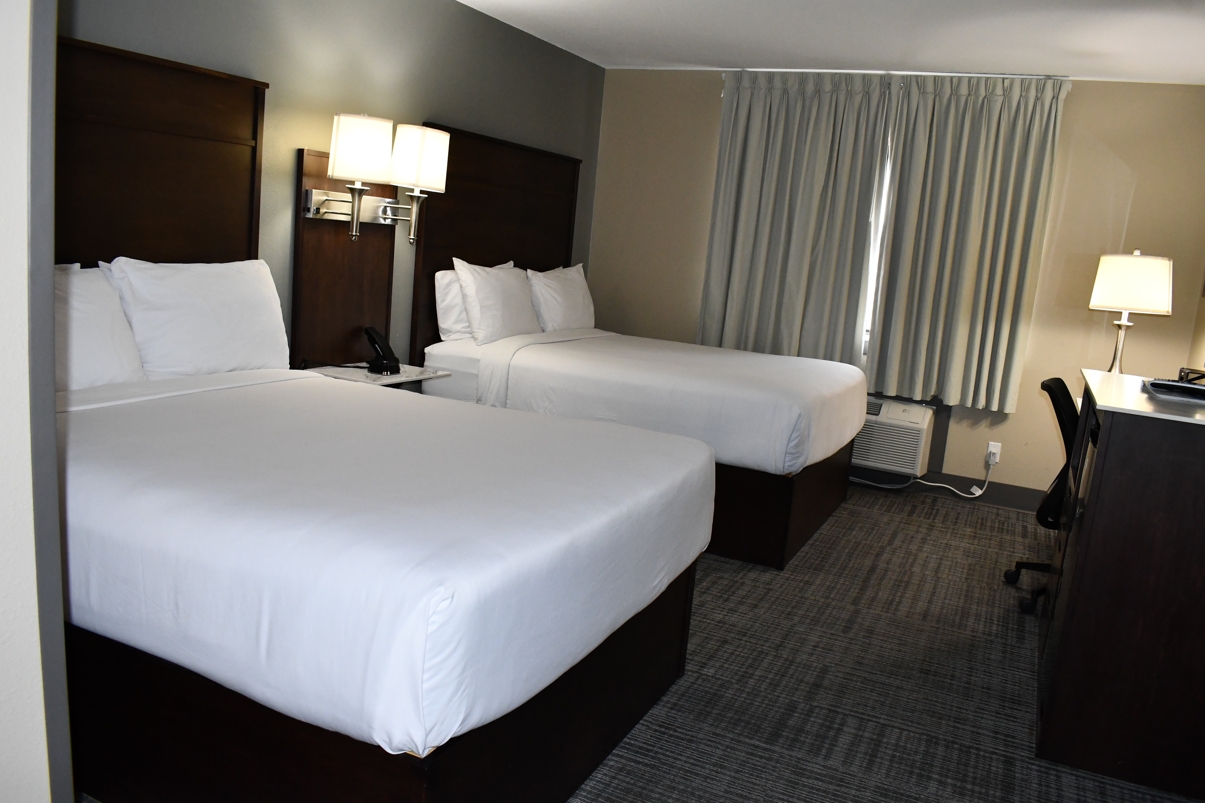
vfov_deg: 47.9
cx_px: 602
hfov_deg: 67.4
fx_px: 904
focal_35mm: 27
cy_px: 402
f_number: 6.3
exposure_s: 1/100
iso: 2000
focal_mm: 18
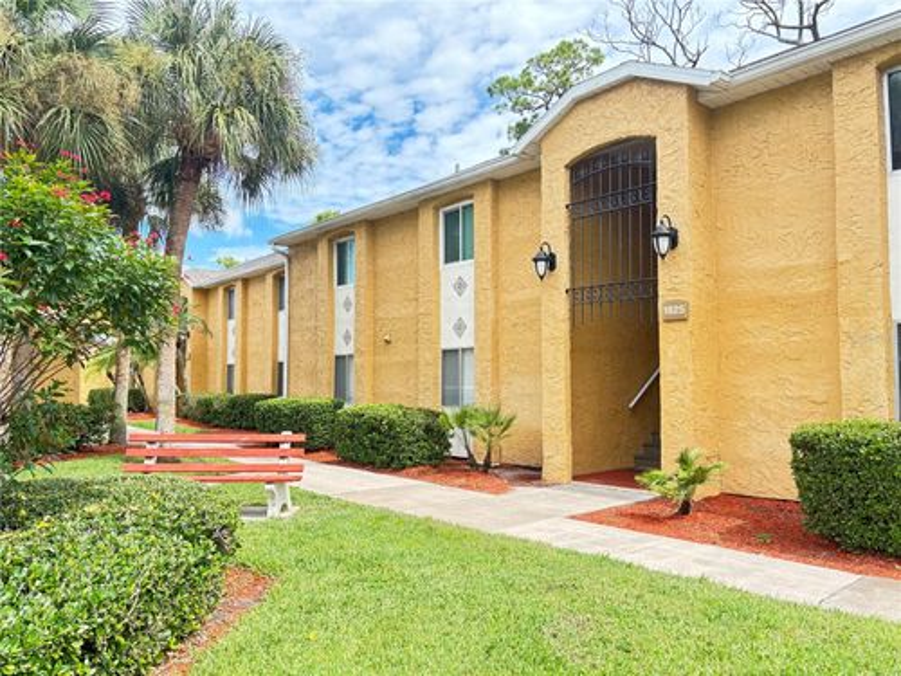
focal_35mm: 26
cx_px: 450
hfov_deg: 67.3
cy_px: 338
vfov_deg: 53.1
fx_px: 677
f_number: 1.6
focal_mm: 5.96
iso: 50
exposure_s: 1/498
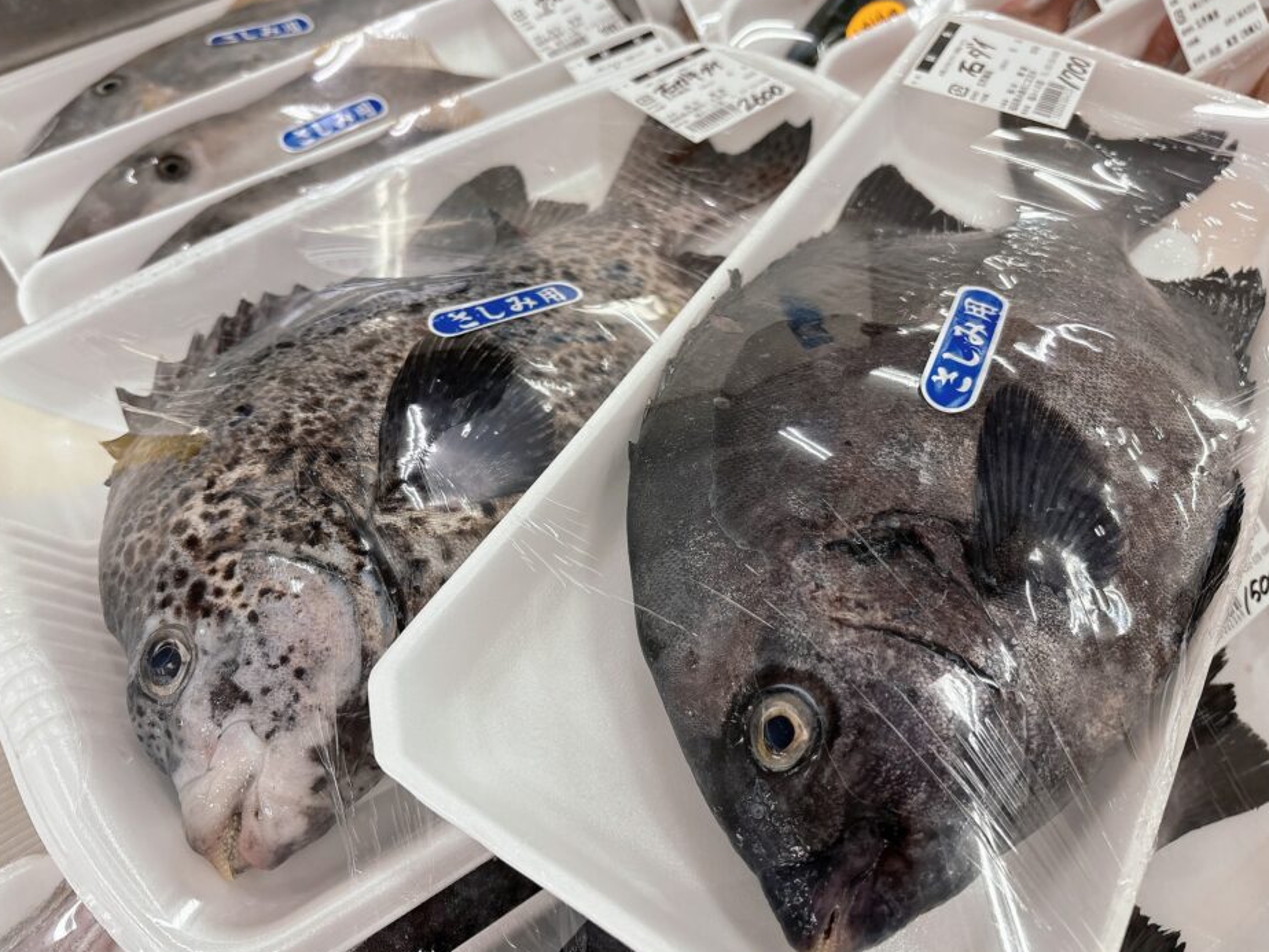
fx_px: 990
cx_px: 621
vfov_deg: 51.4
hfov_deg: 65.3
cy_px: 474
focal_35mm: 27
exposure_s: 1/120
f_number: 1.6
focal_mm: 5.96
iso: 125
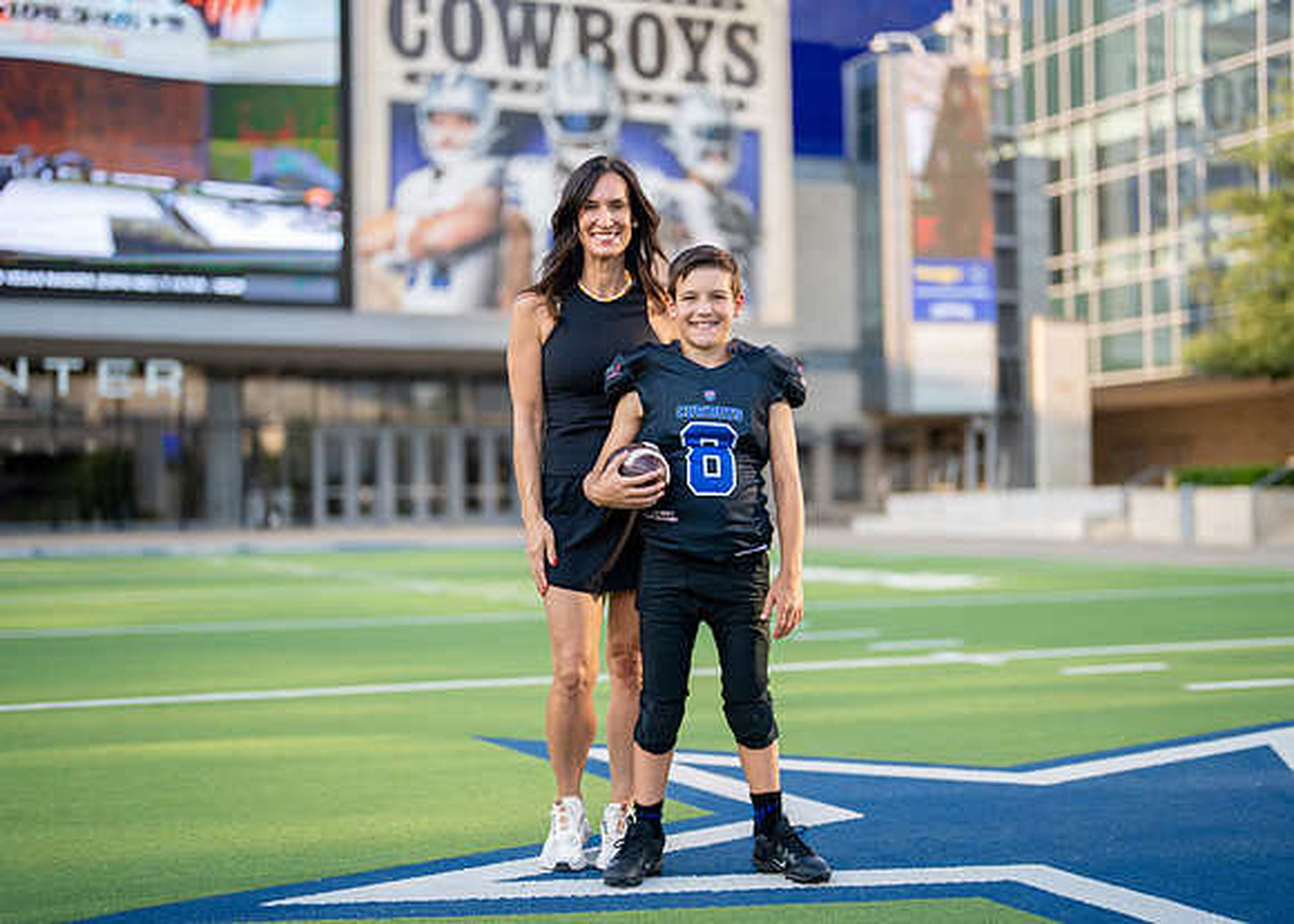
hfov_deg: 35.5
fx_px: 2022
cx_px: 673
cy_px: 476
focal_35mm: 55
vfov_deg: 25.7
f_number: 1.2
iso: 100
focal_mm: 50
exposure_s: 1/2000
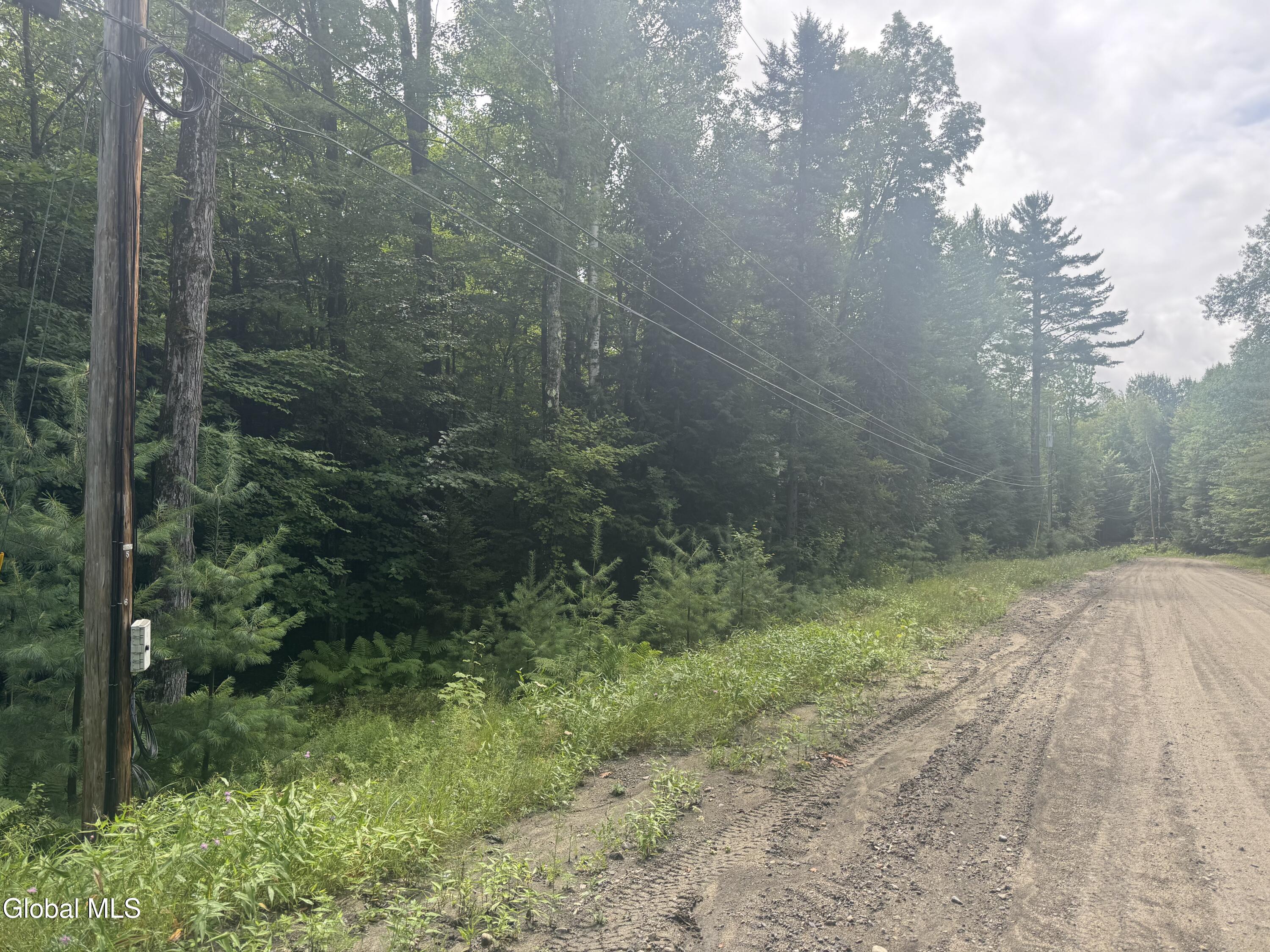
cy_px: 476
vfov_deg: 56.8
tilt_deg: -1.4
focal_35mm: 24
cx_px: 635
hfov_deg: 71.6
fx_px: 881
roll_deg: -0.5
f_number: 1.78
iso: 80
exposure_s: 1/912
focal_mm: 6.76
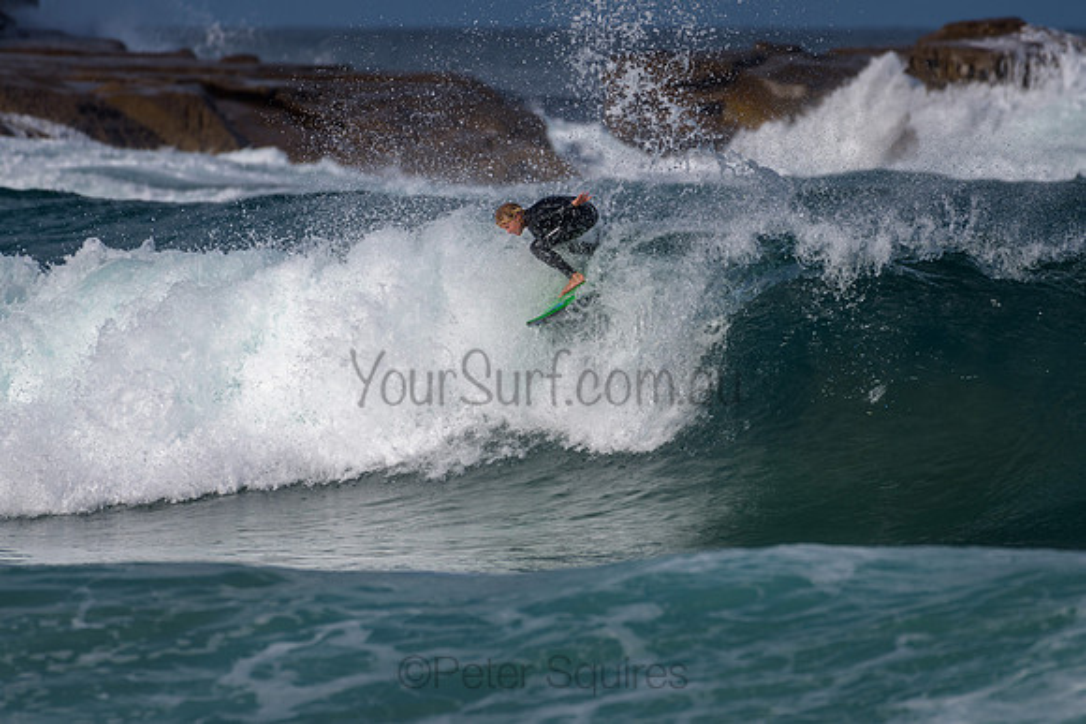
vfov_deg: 2.2
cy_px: 362
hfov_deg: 3.4
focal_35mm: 612
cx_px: 543
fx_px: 18474
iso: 80
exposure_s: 1/2000
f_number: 5.6
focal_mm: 500
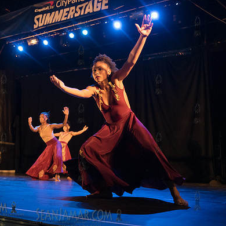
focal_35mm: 42
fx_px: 310
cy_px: 109
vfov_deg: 40.0
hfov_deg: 39.4
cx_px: 69
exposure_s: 1/250
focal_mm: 31
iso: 5000
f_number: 2.8
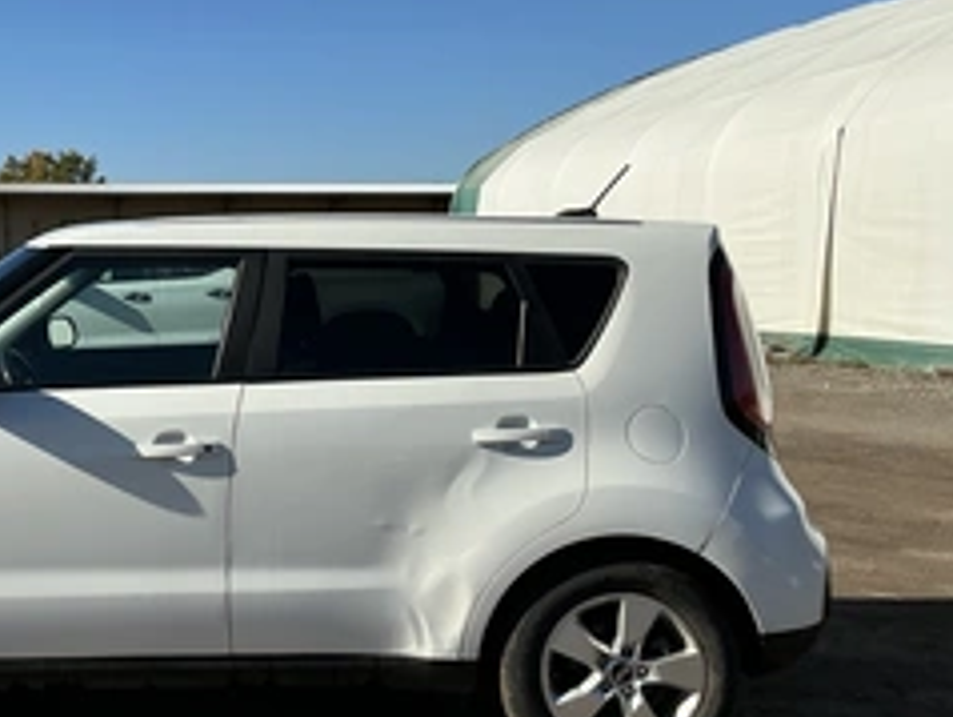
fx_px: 1295
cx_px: 188
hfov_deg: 38.8
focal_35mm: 47
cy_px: 324
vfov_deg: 30.9
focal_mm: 3
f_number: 1.8
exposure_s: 1/2959
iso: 25
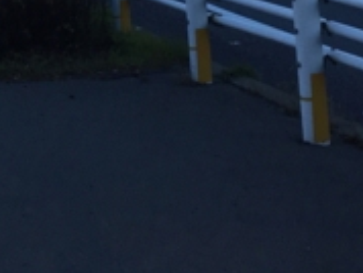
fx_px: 1365
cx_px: 80
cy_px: -297
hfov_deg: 15.1
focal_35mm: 130
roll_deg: +2.9
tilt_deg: +2.4
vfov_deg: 10.4
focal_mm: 4.15
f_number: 2.2
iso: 32
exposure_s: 1/1163
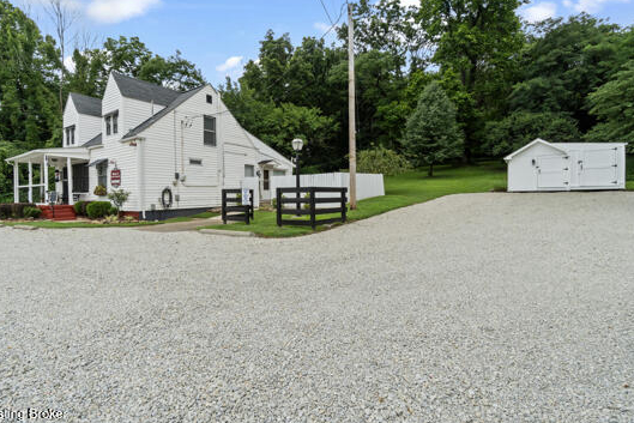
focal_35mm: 17
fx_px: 299
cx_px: 297
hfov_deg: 93.1
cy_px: 195
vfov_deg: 70.4
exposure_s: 1/400
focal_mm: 10
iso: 400
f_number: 10
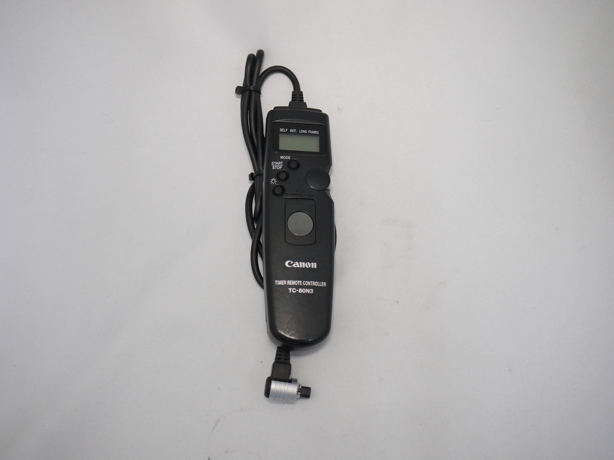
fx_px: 497
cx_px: 307
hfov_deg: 63.4
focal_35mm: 28
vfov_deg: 49.7
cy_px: 230
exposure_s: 1/100
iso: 400
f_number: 4
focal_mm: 14
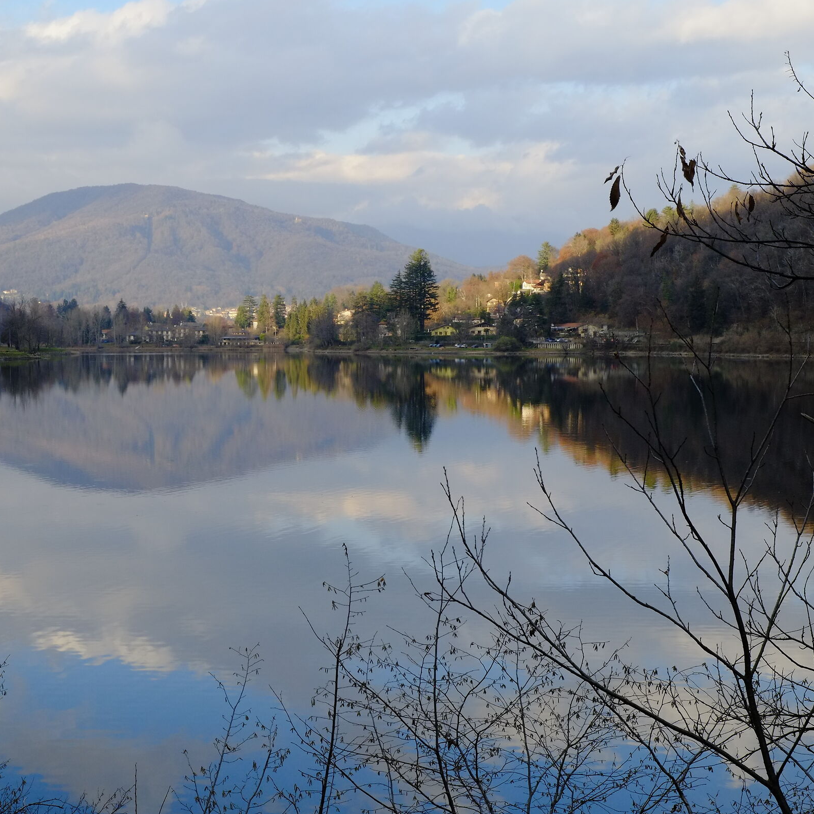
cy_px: 404
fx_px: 1437
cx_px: 334
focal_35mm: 54
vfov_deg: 31.6
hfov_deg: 31.6
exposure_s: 1/340
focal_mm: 27.7
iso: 800
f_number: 8
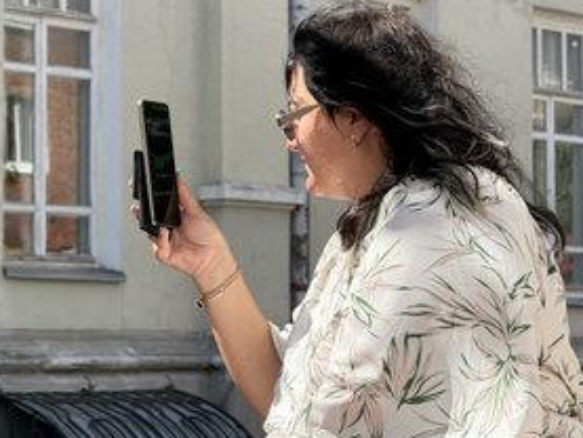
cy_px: 166
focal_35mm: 173
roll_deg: -1.1
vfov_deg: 8.6
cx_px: 311
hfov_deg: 11.4
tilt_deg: +5.1
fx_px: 2915
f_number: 2.8
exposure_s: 1/850
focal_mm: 15.66
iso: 64
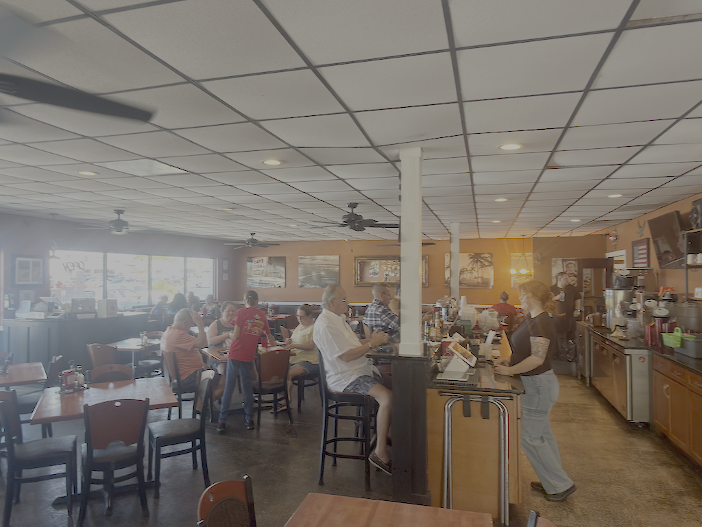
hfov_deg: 73.9
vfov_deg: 58.9
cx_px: 351
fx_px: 466
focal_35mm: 23
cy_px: 264
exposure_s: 1/30
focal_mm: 2.22
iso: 80
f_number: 2.2
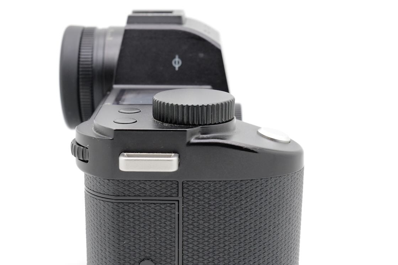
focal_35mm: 77
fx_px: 851
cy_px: 216
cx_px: 174
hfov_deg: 26.3
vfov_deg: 17.6
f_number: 9
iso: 800
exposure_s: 1/60
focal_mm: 43
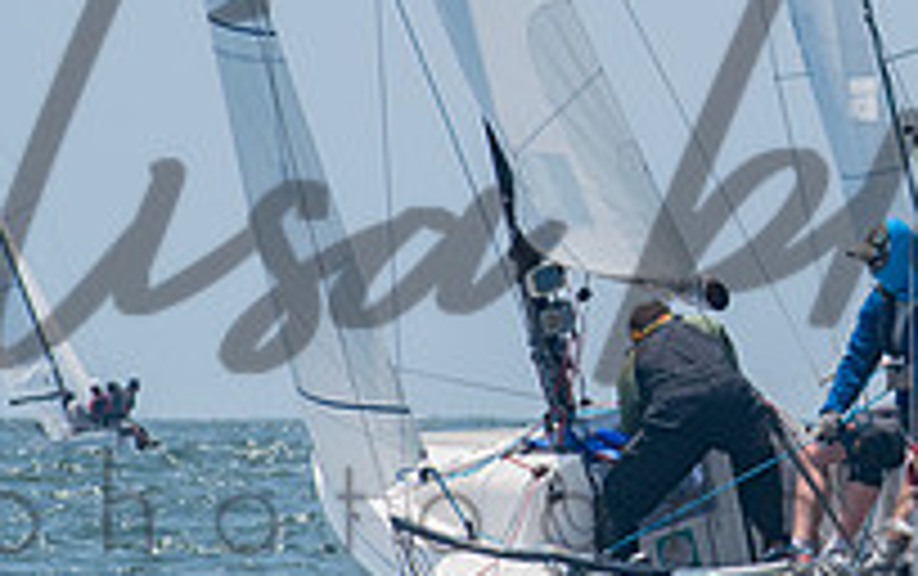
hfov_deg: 3.5
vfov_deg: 2.2
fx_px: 14953
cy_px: 179
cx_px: 934
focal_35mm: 597
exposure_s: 1/1250
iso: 400
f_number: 8
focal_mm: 130
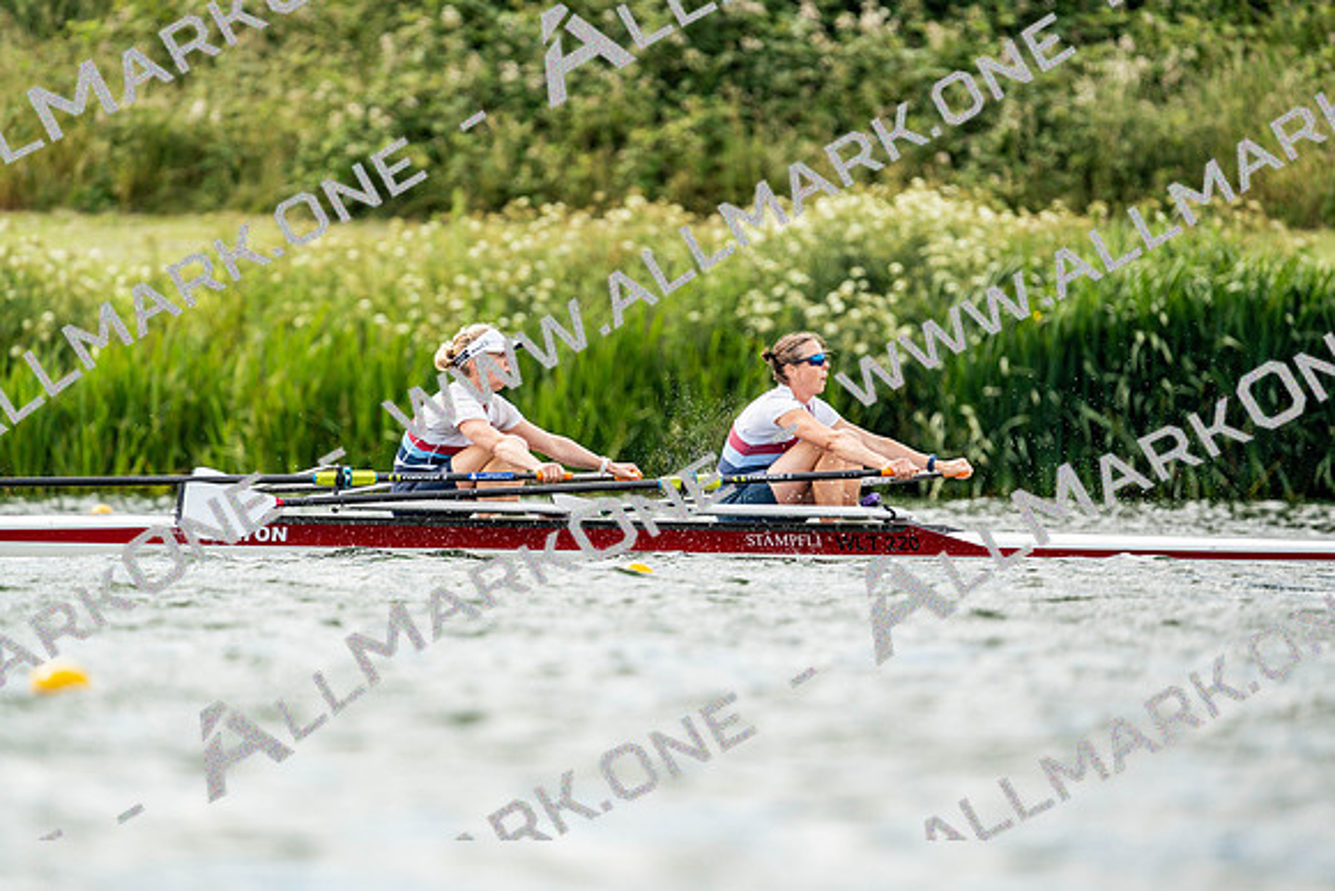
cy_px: 446
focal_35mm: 600
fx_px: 22254
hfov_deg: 3.4
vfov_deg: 2.3
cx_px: 668
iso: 640
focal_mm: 600
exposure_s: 1/2000
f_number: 6.3
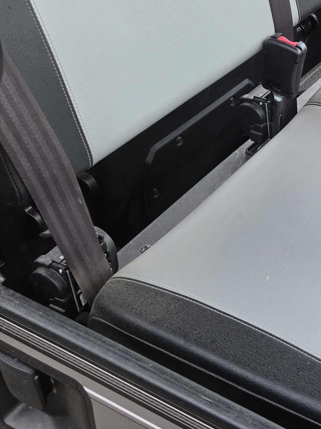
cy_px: 92
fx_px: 730
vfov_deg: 31.9
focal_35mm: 59
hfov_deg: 22.9
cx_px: 381
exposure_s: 1/329
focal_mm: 5.4
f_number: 1.8
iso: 25
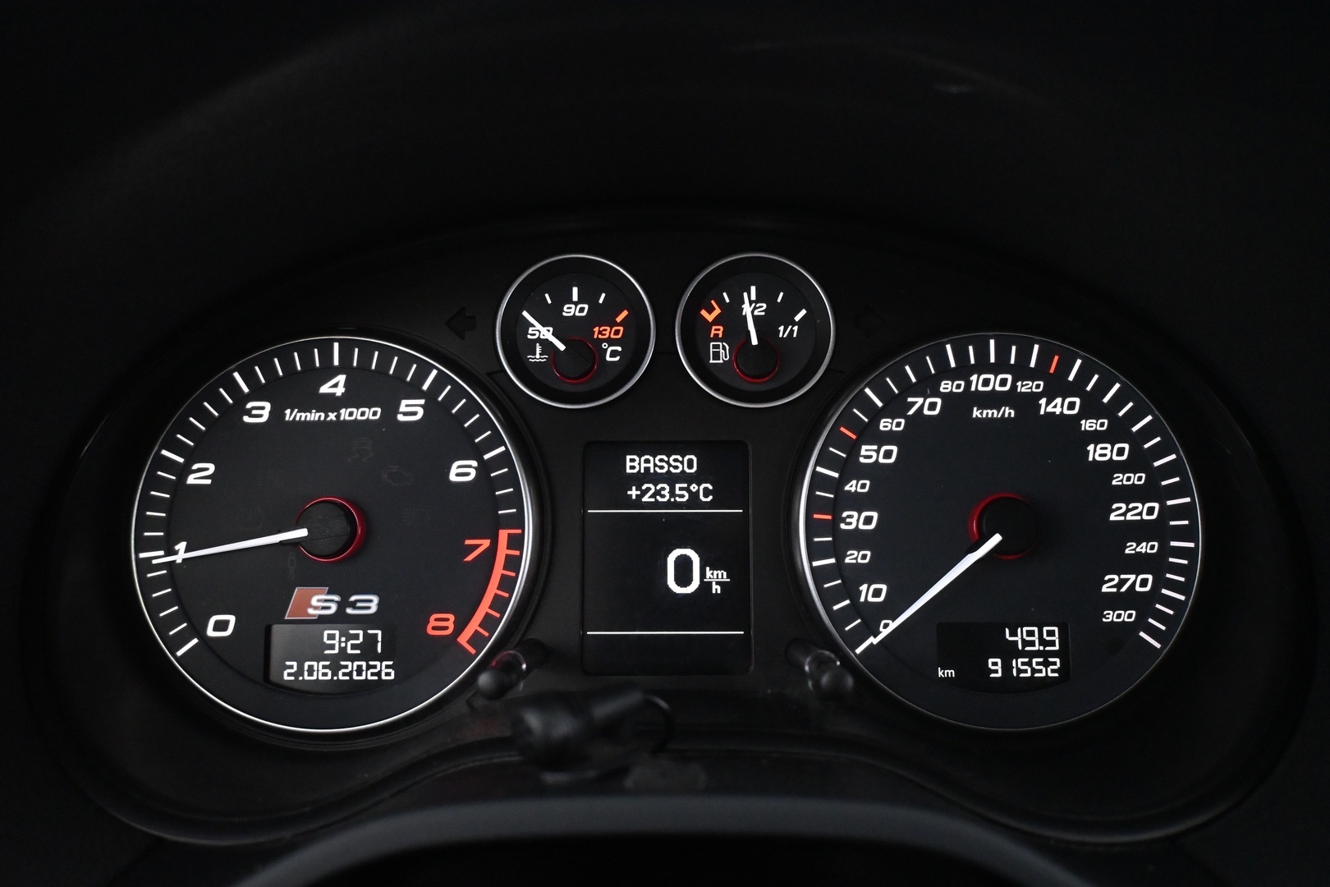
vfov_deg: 44.6
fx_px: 1081
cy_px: 444
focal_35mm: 29
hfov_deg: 63.2
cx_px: 665
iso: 4500
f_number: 4
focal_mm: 19.5
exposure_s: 1/30
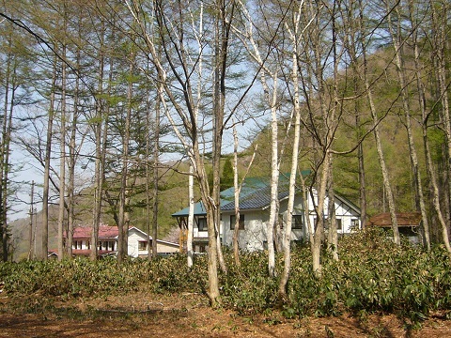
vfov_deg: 36.0
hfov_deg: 46.8
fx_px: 521
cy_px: 169
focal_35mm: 40
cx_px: 226
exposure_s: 1/250
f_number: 5.6
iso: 100
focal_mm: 4.7
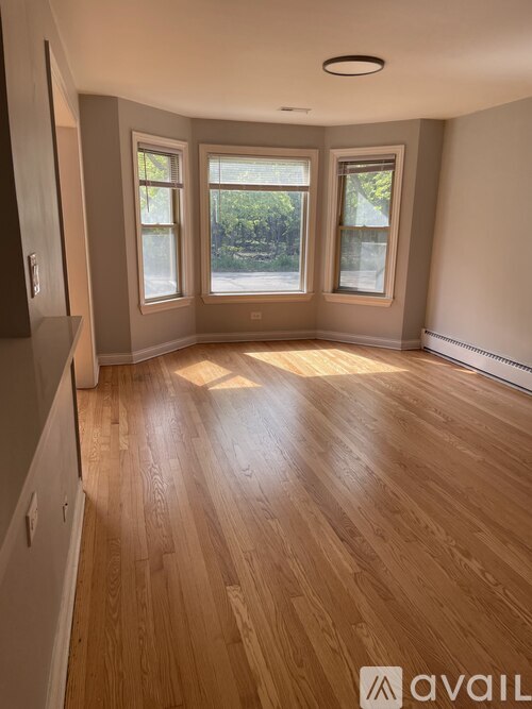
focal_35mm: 26
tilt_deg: -13.6
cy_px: 354
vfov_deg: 67.3
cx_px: 266
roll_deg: -0.5
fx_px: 533
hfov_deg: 53.0
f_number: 1.6
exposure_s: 1/332
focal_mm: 4.2
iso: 32
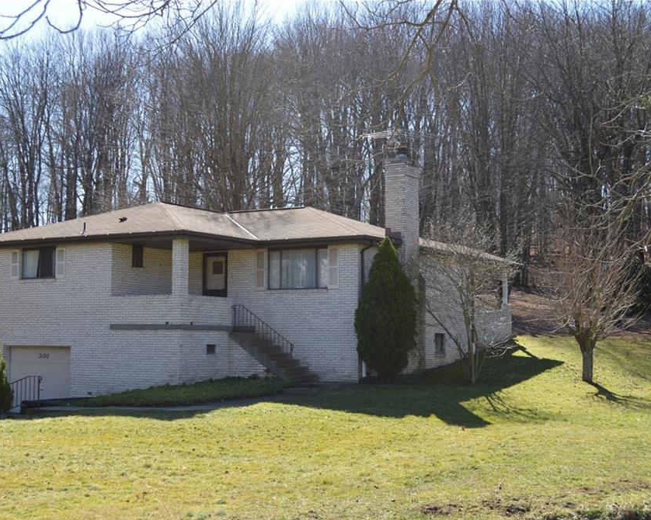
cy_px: 263
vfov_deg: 27.6
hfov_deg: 34.1
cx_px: 301
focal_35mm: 55
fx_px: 1059
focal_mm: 32
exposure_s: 1/160
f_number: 6.3
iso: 100
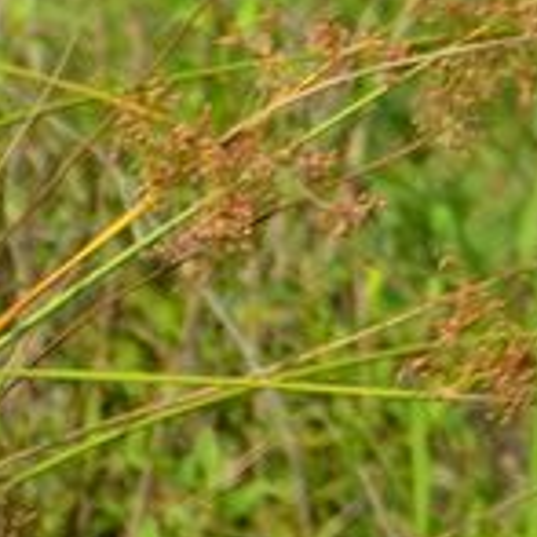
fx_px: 29187
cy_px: 226
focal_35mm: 1663
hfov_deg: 1.1
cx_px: 1030
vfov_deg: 1.1
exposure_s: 1/800
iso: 200
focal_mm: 300
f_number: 7.1
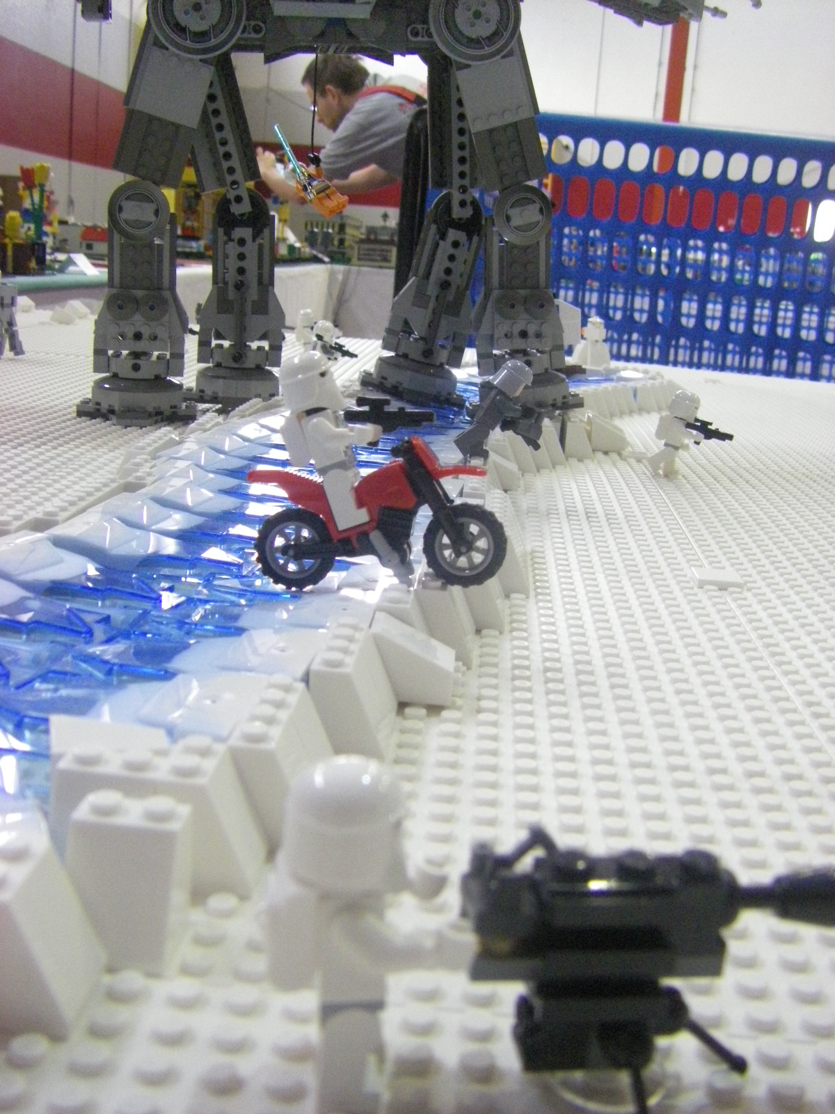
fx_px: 1222
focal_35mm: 38
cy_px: 557
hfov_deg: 37.7
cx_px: 418
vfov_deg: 49.0
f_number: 3.5
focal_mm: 6.3
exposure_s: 1/50
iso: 640
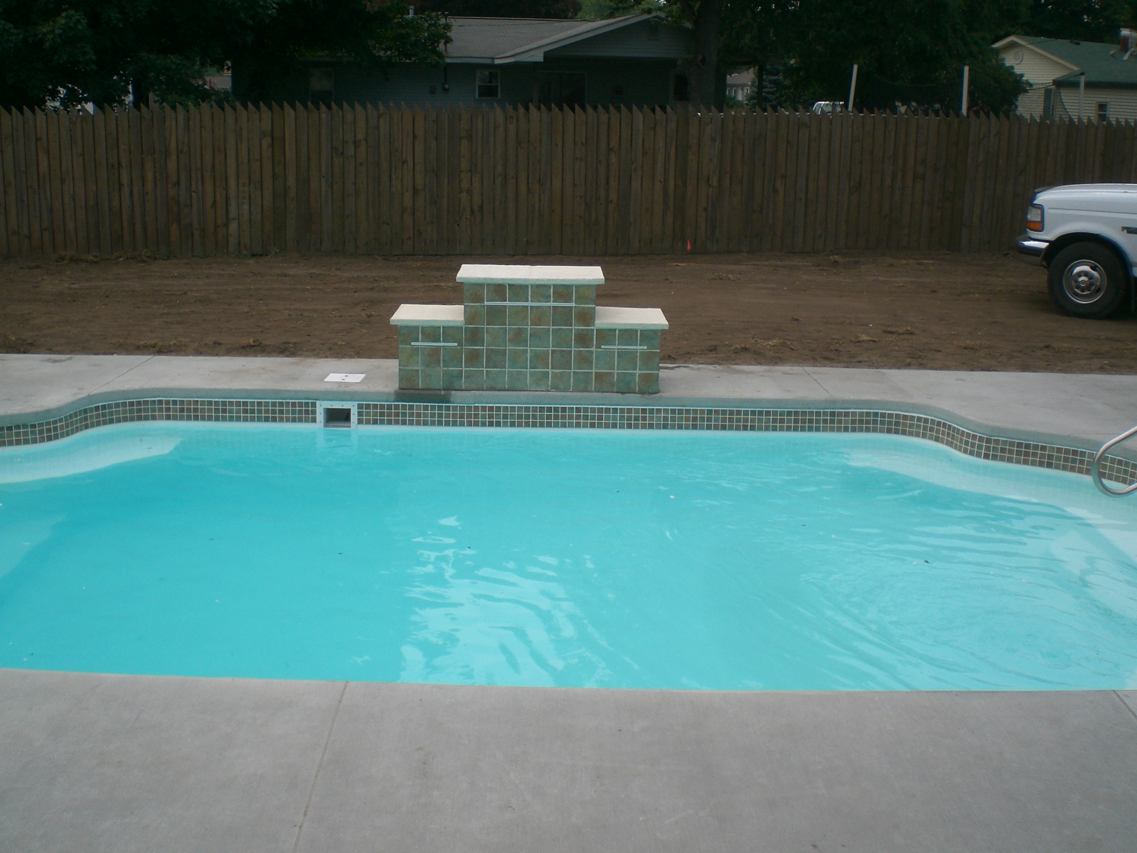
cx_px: 568
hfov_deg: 49.0
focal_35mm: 38
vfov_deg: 37.7
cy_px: 426
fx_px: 1248
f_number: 4.4
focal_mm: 6.3
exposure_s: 1/400
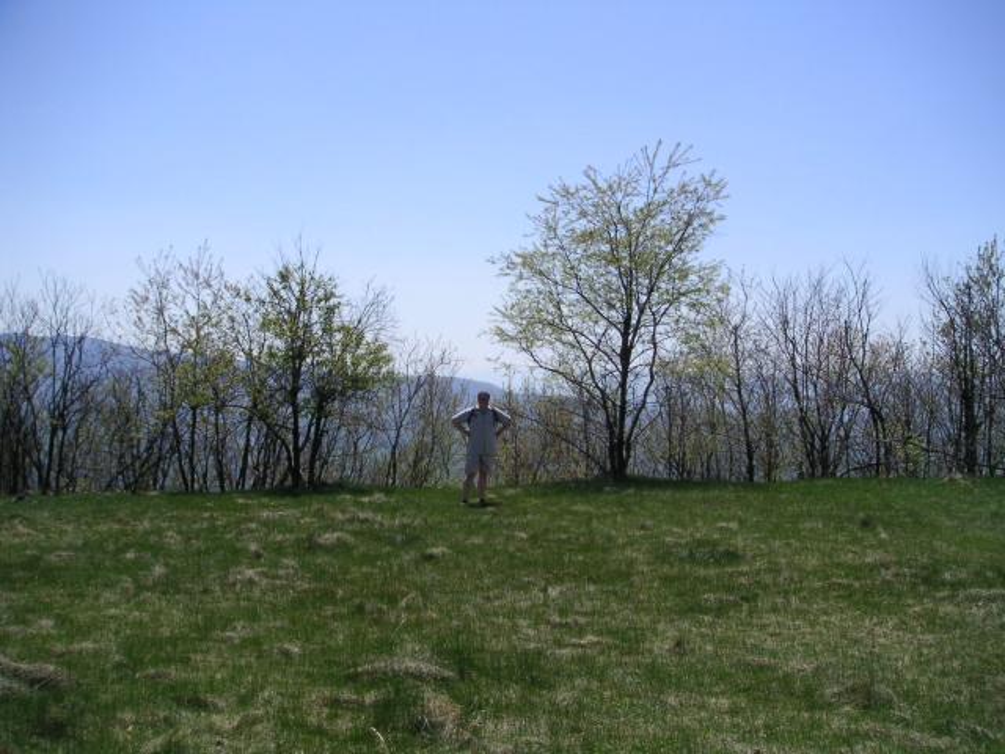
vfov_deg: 37.7
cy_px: 377
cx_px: 502
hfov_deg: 49.0
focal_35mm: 38
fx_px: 1103
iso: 50
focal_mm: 6
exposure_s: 1/250
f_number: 6.7
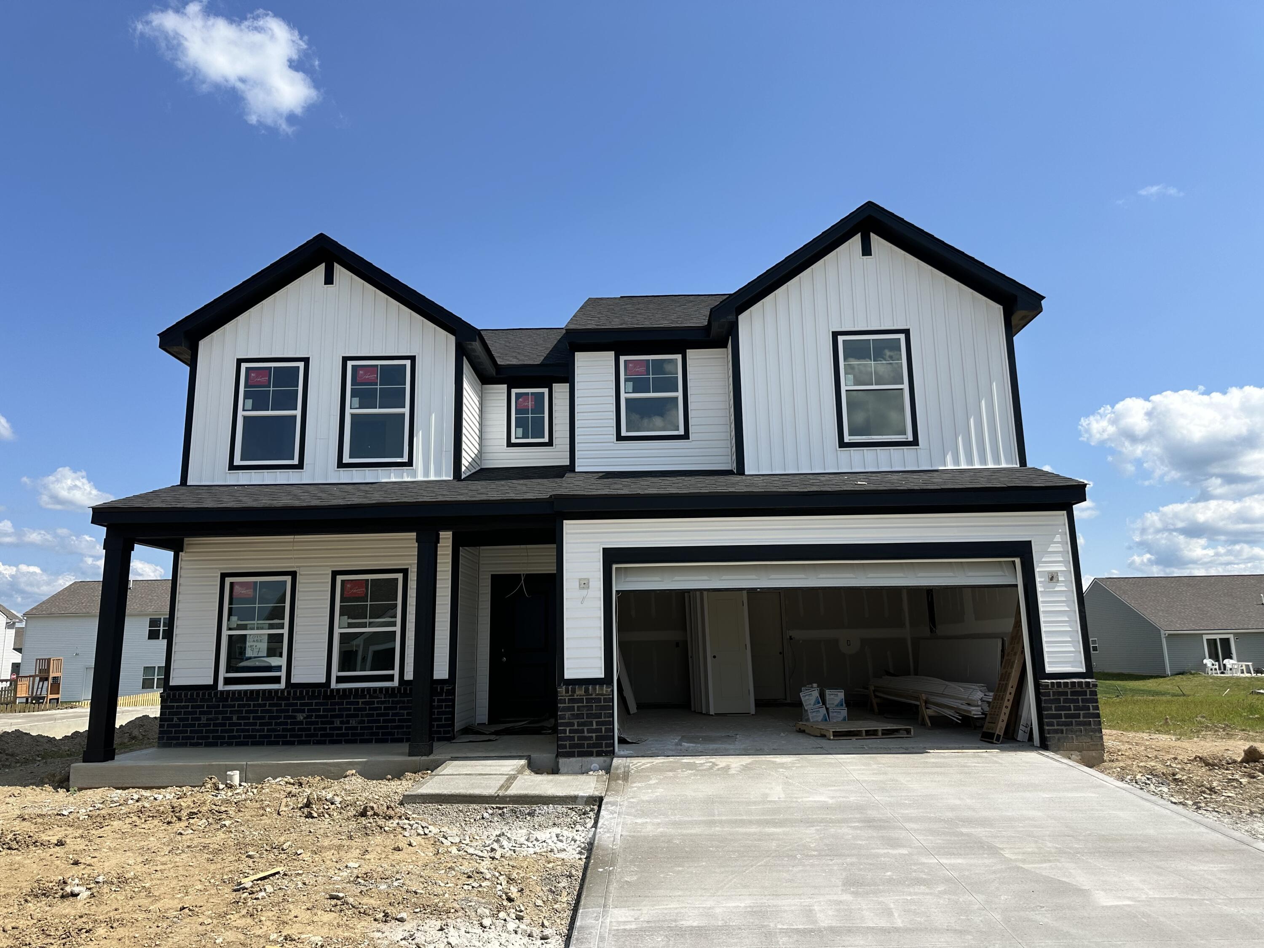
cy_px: 474
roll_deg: +1.3
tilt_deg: +11.1
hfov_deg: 71.6
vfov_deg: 56.8
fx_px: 876
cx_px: 632
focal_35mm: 24
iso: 80
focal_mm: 6.86
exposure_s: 1/5848
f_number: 1.78
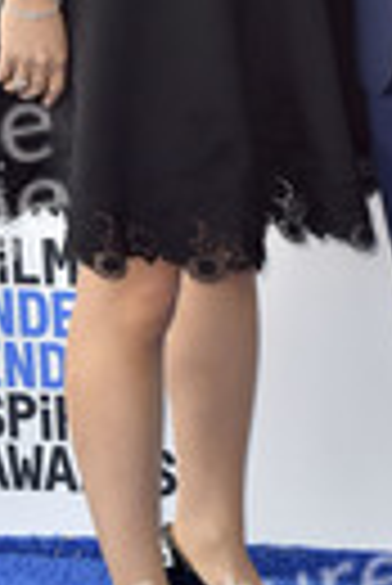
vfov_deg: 9.4
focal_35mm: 216
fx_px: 3518
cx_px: 331
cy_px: -14
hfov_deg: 6.4
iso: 500
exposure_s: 1/320
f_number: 6.3
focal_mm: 70
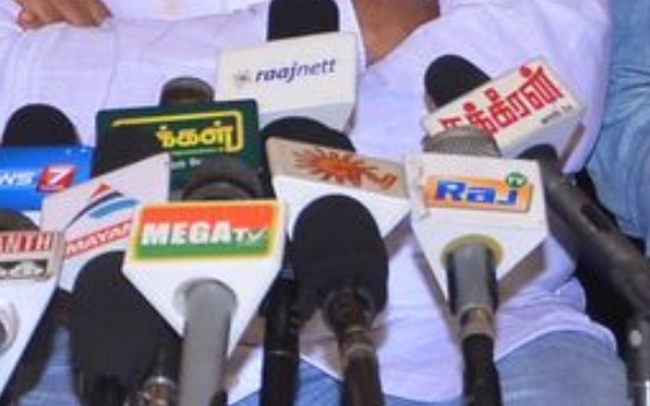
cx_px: 561
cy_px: -151
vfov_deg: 3.2
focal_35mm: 405
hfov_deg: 5.2
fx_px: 7175
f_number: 6.3
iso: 1100
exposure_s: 1/125
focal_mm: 66
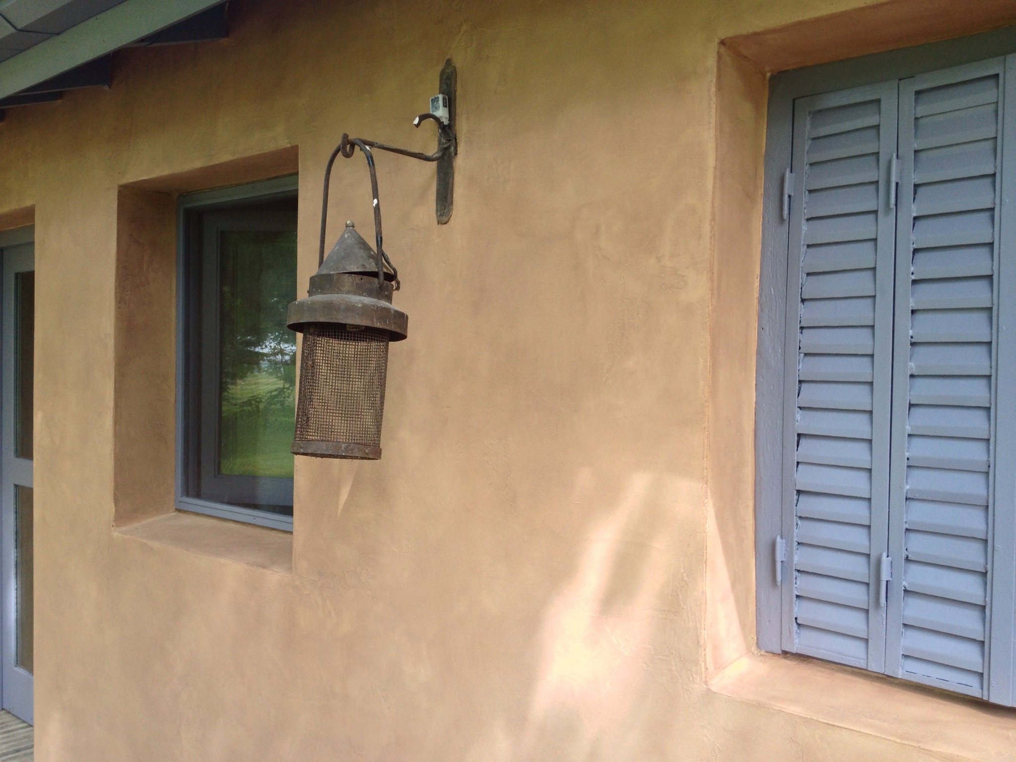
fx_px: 1027
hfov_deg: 52.6
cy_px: 381
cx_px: 508
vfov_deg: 40.7
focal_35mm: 35
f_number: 2.4
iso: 64
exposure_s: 1/120
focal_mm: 4.28
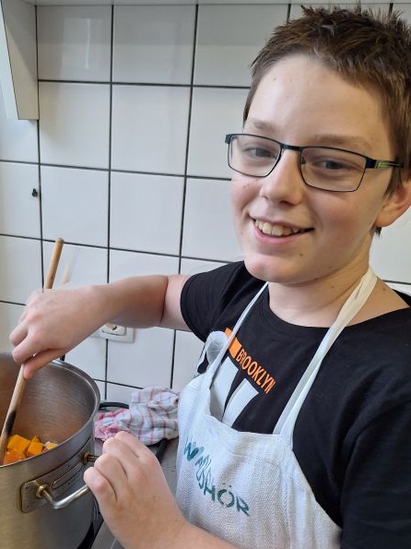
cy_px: 334
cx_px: 153
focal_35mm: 33
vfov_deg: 54.9
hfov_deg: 42.6
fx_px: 523
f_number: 1.8
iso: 80
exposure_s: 1/50
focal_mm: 5.54
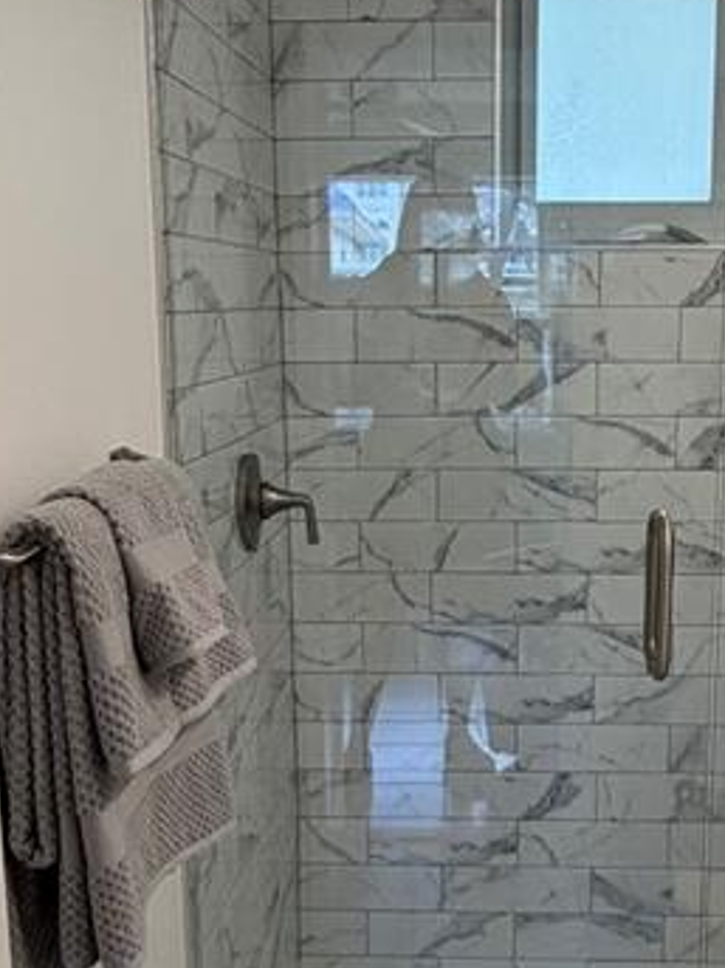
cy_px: 567
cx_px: 465
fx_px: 1369
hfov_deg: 29.5
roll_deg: -0.7
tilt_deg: -11.2
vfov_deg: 38.8
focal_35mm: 49
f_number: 2.2
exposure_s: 1/120
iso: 250
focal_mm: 2.22
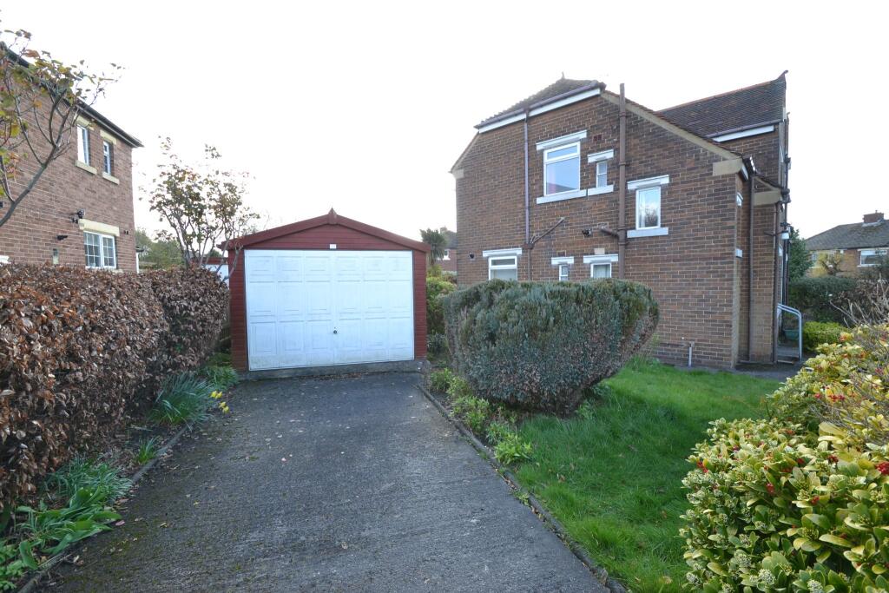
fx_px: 370
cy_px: 296
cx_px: 444
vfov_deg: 77.3
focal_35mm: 15
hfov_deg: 100.4
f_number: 5.6
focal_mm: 10
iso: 360
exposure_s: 1/125
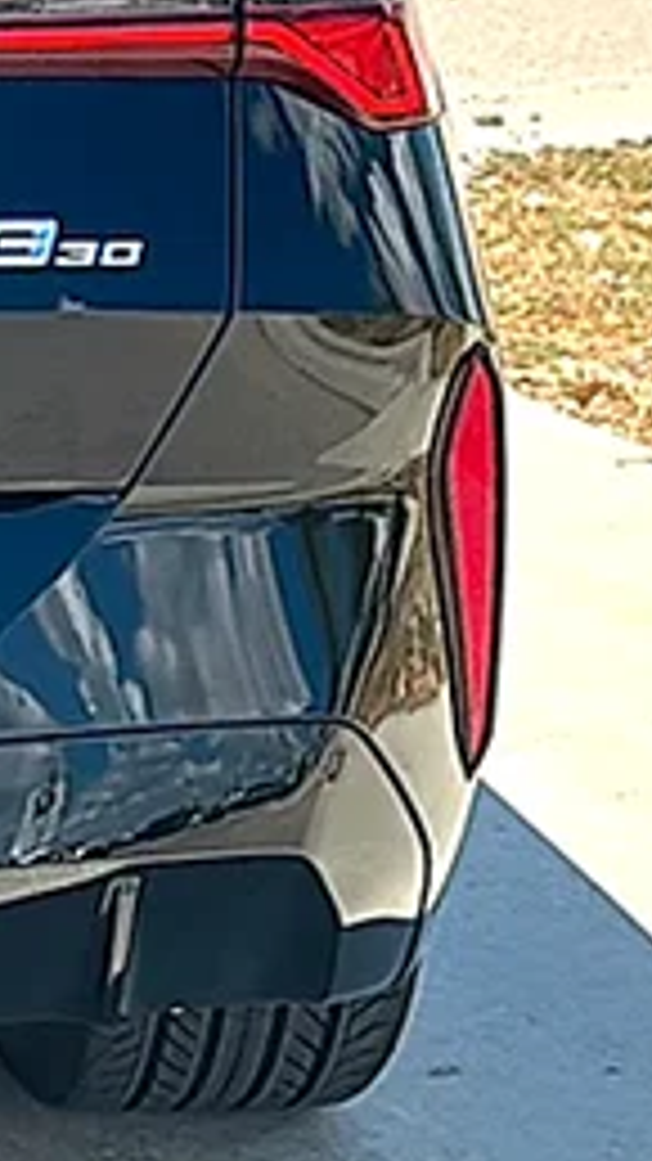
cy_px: 277
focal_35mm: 121
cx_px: -715
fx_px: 3721
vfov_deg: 17.6
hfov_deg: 9.3
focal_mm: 6.86
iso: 80
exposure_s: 1/4219
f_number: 1.78
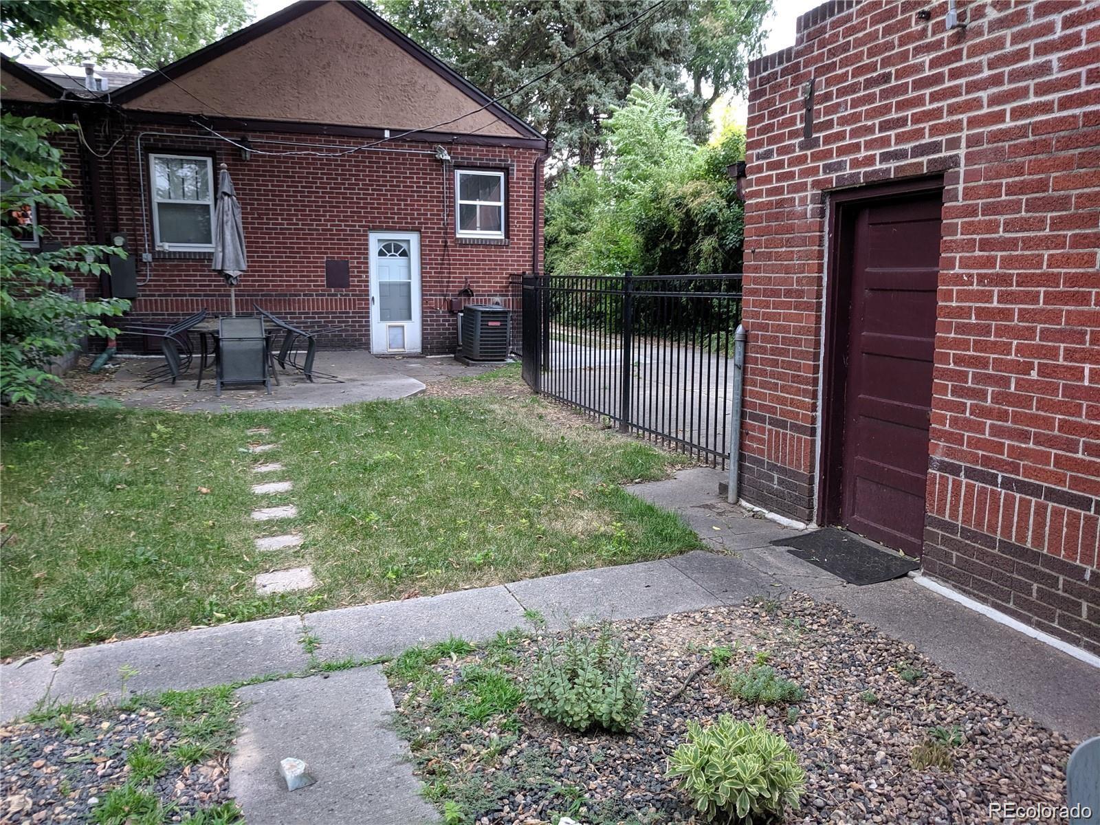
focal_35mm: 26
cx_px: 550
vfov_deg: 53.1
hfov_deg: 67.3
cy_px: 412
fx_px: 826
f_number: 2
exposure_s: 1/60
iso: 176
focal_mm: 4.67
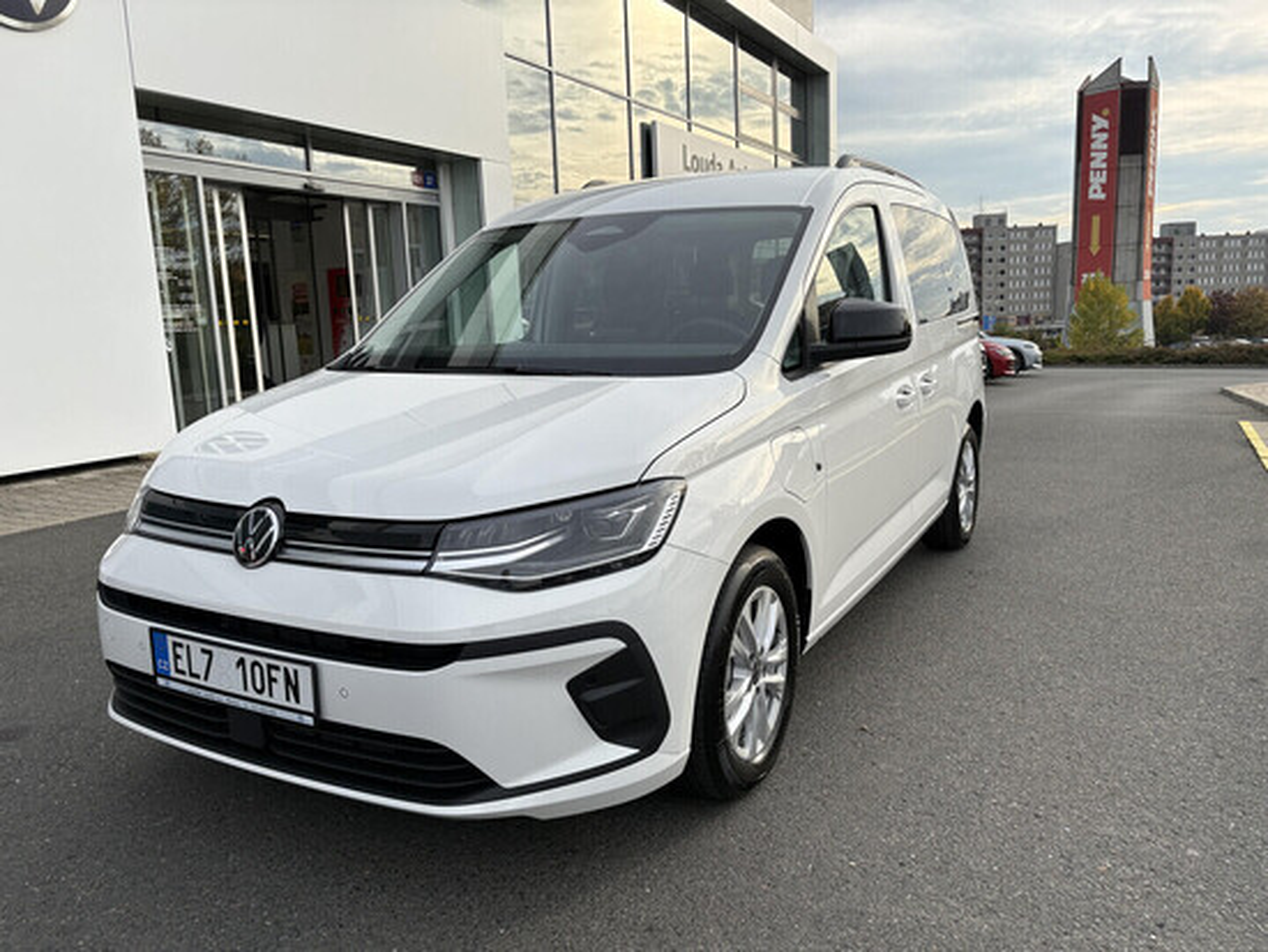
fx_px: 953
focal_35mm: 26
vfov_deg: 53.1
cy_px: 476
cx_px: 634
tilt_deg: -9.1
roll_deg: +2.7
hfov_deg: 67.3
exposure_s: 1/1706
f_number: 1.6
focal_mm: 5.96
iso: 50
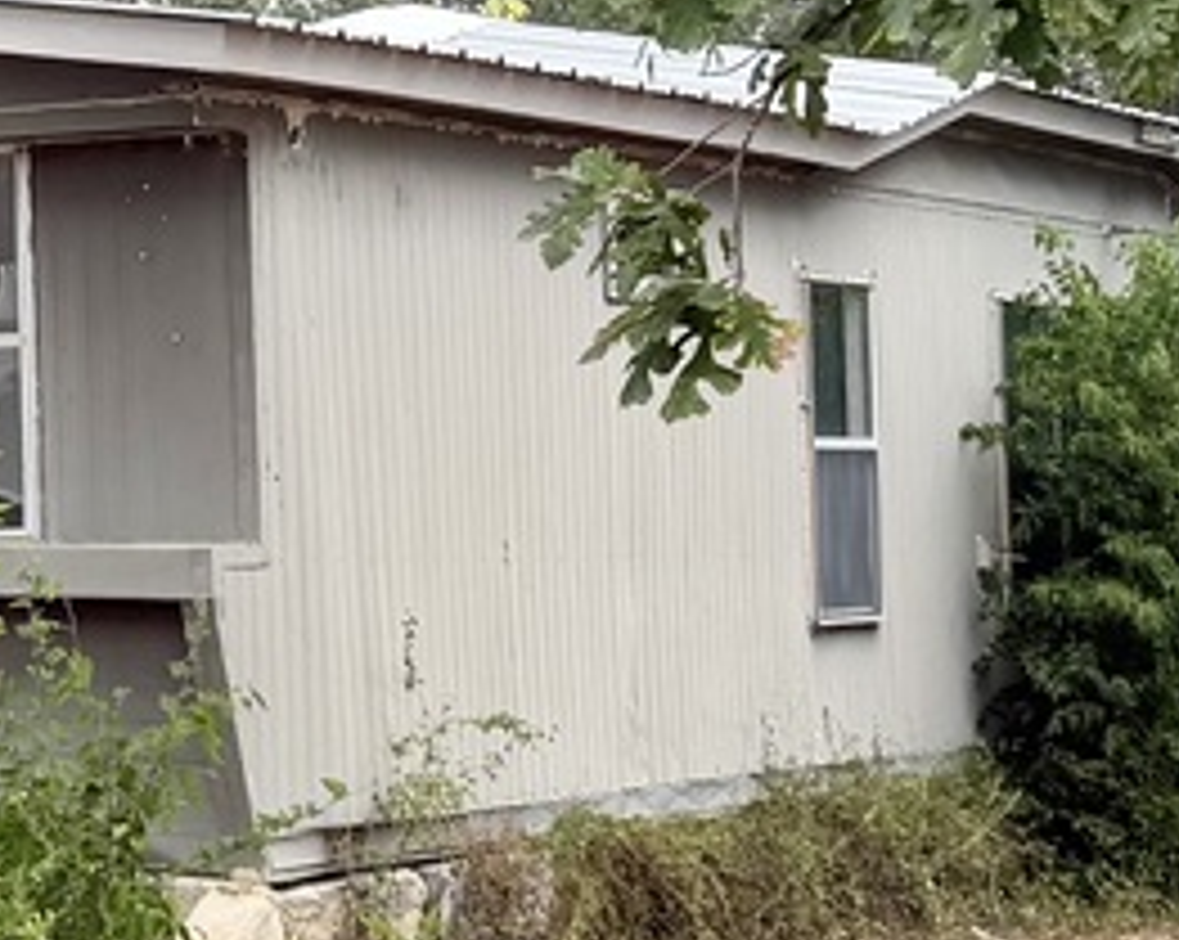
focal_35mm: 129
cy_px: 112
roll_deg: -0.2
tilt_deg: +4.2
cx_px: -1300
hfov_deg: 12.7
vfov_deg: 11.9
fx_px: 4496
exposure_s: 1/1812
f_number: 1.78
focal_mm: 6.76
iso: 100
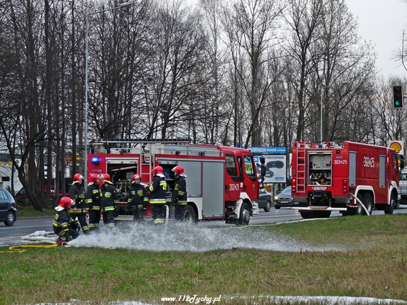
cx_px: 204
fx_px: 1282
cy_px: 152
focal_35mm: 109
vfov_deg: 13.6
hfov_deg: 18.0
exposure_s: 1/320
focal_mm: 19.4
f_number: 3.6
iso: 100
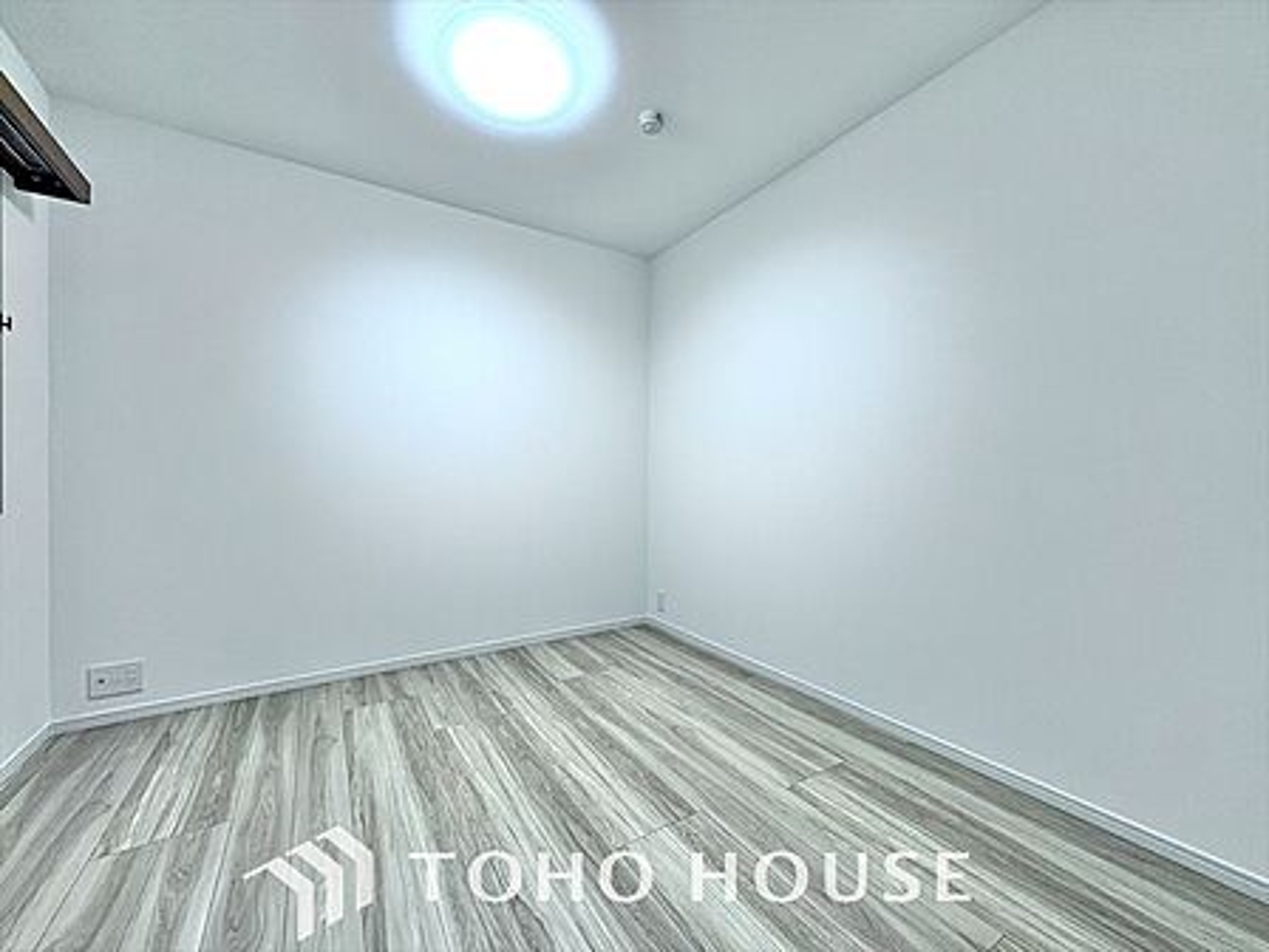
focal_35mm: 14
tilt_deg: -0.1
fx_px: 513
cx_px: 634
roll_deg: +0.6
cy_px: 476
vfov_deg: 85.7
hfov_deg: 102.1
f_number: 2.2
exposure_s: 1/100
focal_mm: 2.22
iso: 125
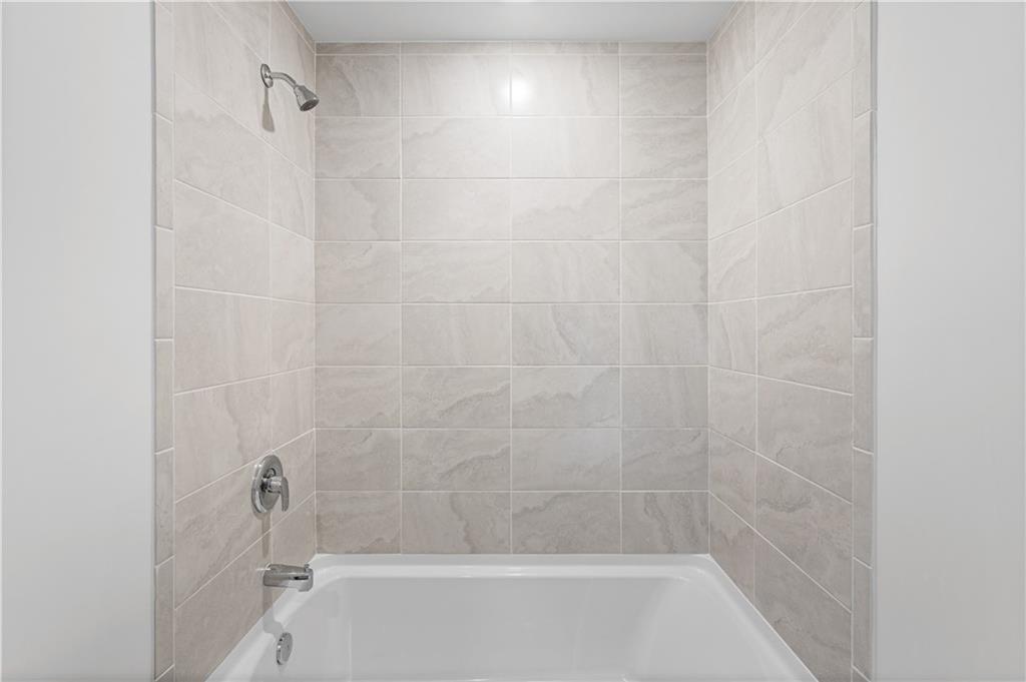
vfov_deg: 73.7
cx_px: 513
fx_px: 456
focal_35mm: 16
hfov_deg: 96.8
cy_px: 341
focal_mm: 16
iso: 200
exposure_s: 1/4
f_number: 8
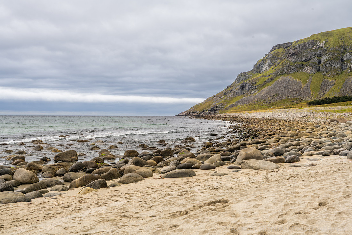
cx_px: 176
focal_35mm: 35
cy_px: 118
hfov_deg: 54.4
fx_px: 342
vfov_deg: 37.9
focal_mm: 35
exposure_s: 1/15
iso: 200
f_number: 10
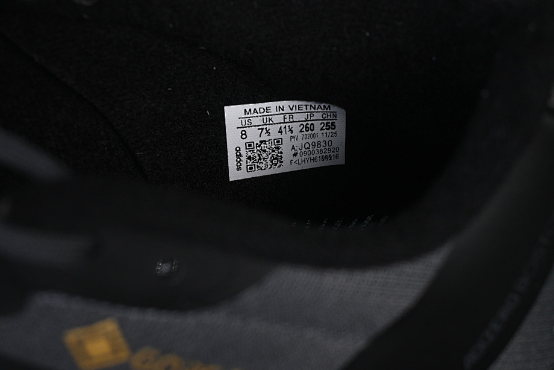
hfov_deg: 23.1
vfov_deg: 15.5
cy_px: 166
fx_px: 1355
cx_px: 293
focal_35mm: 88
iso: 160
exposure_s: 1/50
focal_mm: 50
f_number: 6.3
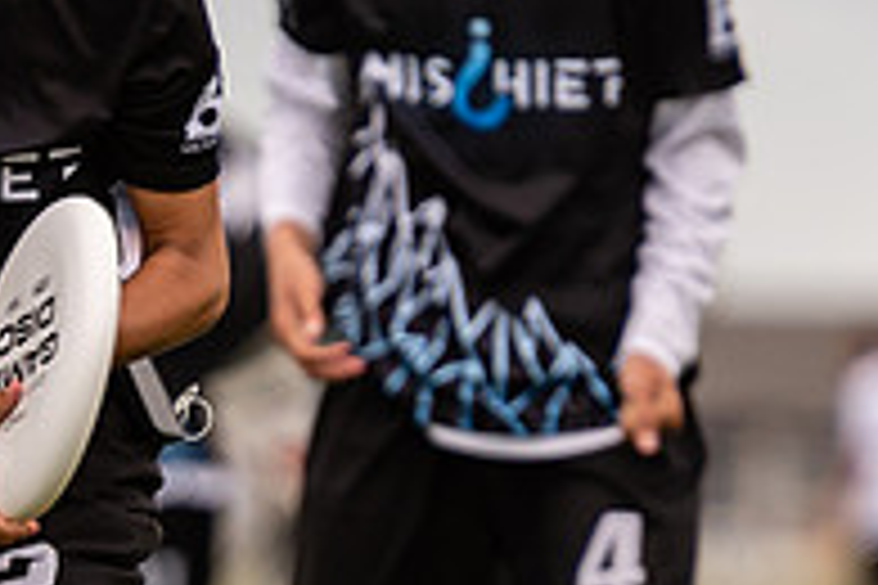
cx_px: -104
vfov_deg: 1.0
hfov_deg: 1.5
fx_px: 32947
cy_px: 281
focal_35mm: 1351
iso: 100
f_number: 2.8
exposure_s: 1/1000
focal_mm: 200
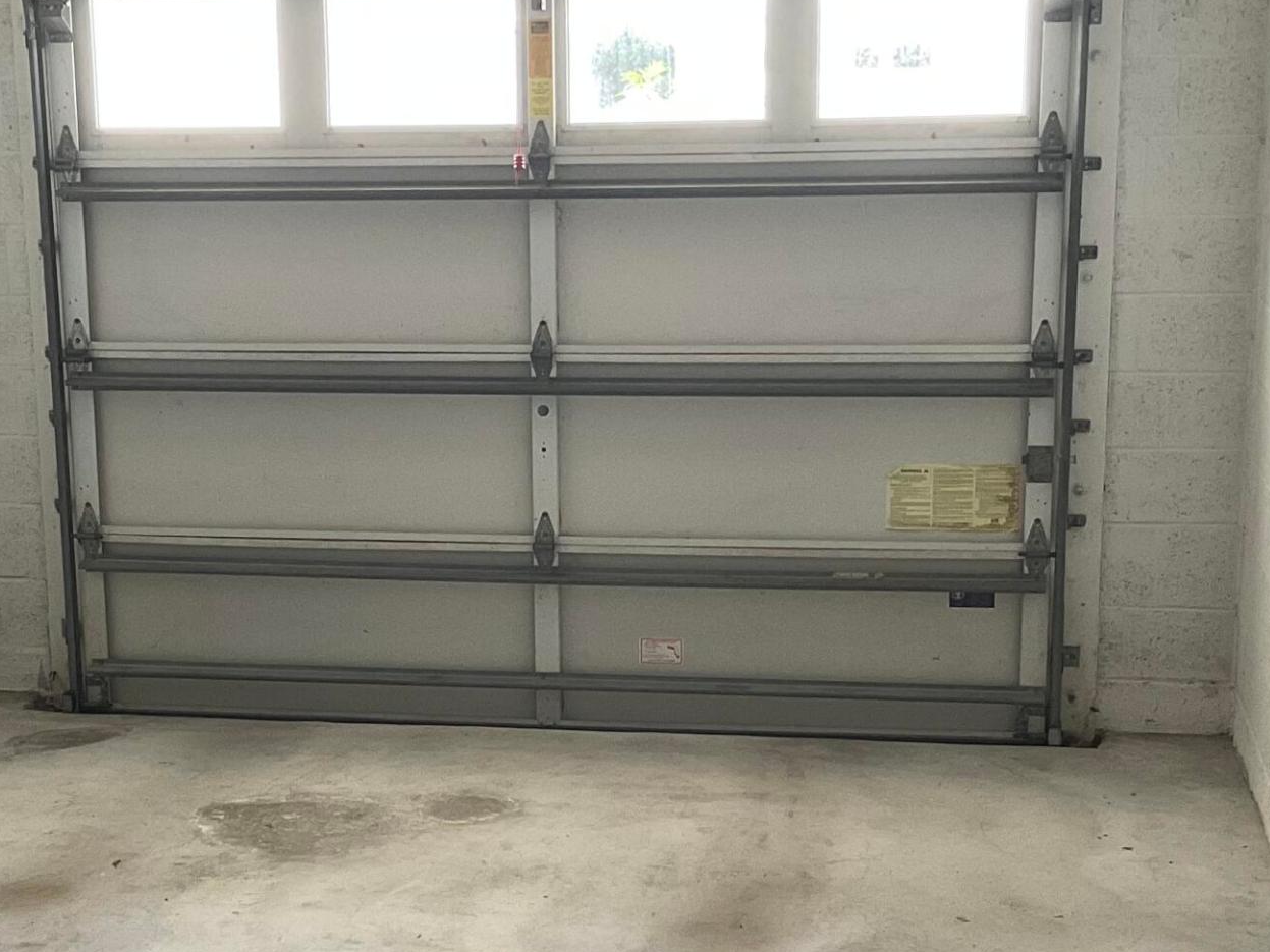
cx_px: 517
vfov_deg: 21.8
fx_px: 2458
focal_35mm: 67
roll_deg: +0.7
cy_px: 630
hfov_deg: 28.9
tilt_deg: -13.2
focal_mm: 3
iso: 64
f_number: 1.8
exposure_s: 1/116
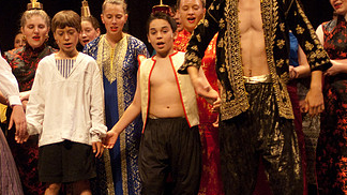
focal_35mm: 107
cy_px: 80
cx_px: 124
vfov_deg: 11.3
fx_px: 984
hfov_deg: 19.9
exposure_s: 1/125
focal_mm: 38
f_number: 2.8
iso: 1000
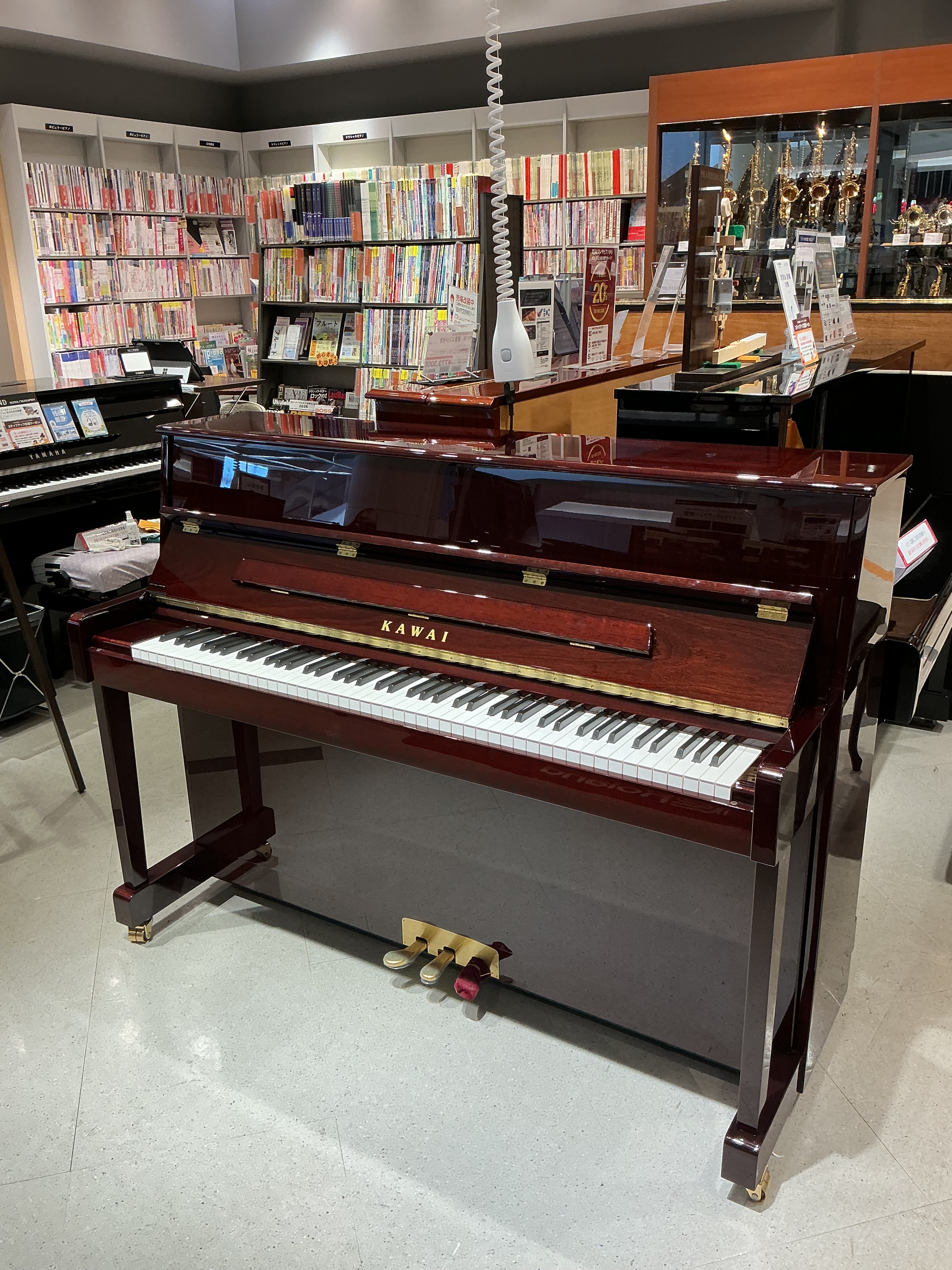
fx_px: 1063
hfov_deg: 48.2
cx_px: 476
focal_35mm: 29
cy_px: 635
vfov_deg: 61.7
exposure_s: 1/60
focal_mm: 3
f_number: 1.8
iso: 50
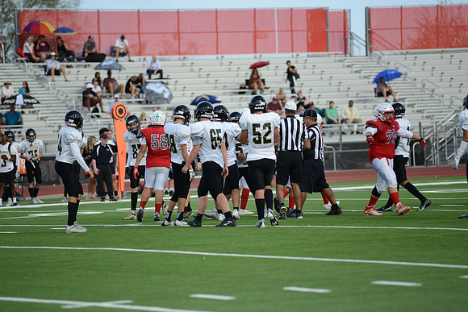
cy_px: 156
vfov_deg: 6.9
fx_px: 2600
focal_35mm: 200
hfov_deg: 10.3
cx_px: 234
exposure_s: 1/4000
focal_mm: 200
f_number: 2.8
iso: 450
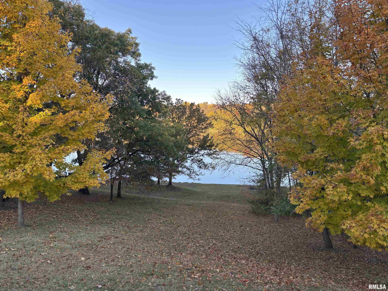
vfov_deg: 53.1
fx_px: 291
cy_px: 146
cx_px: 194
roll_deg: -0.4
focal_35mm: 26
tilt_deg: -6.7
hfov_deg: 67.3
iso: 50
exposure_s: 1/364
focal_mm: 5.96
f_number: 1.6
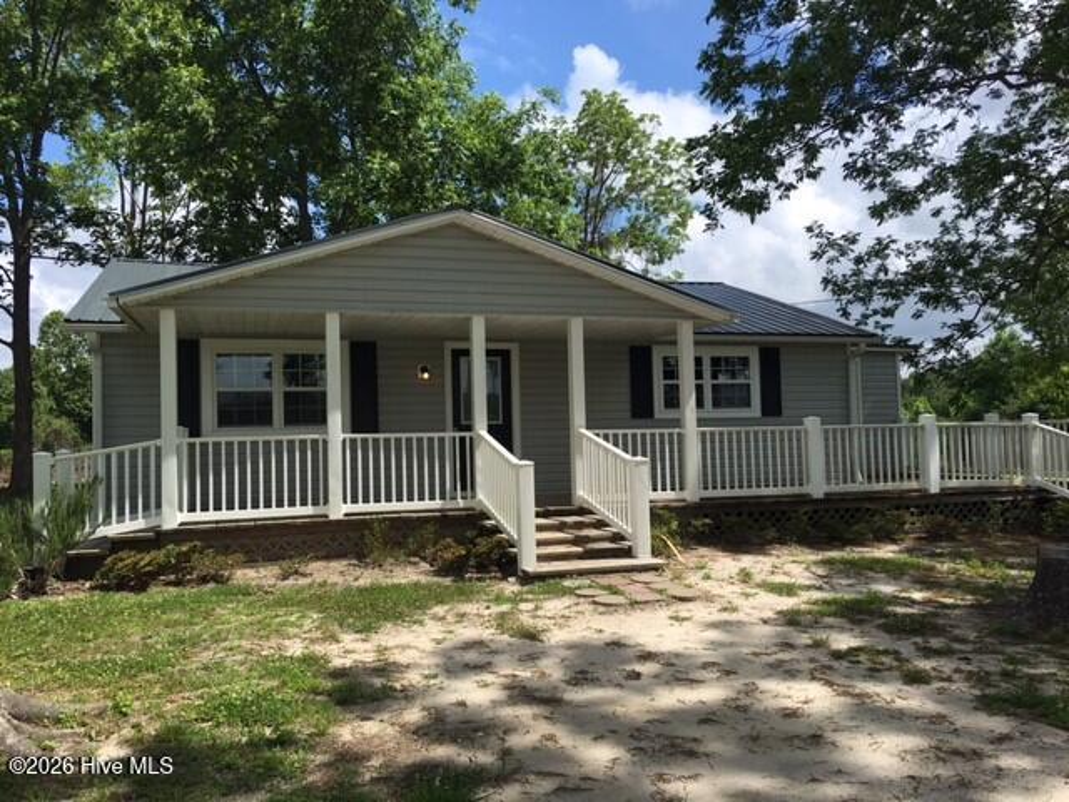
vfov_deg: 48.2
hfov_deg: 61.7
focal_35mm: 29
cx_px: 534
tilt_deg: +4.8
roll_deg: -0.4
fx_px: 896
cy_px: 401
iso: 25
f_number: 2.2
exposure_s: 1/1709
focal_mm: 4.15
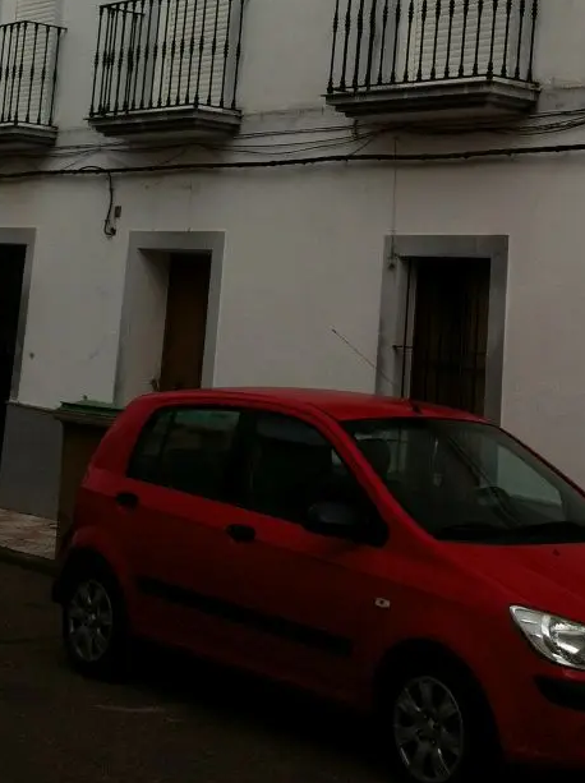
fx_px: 1672
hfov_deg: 19.9
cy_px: 69
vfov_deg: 25.5
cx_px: 300
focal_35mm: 74
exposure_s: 1/2320
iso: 80
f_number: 2.8
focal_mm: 3.85
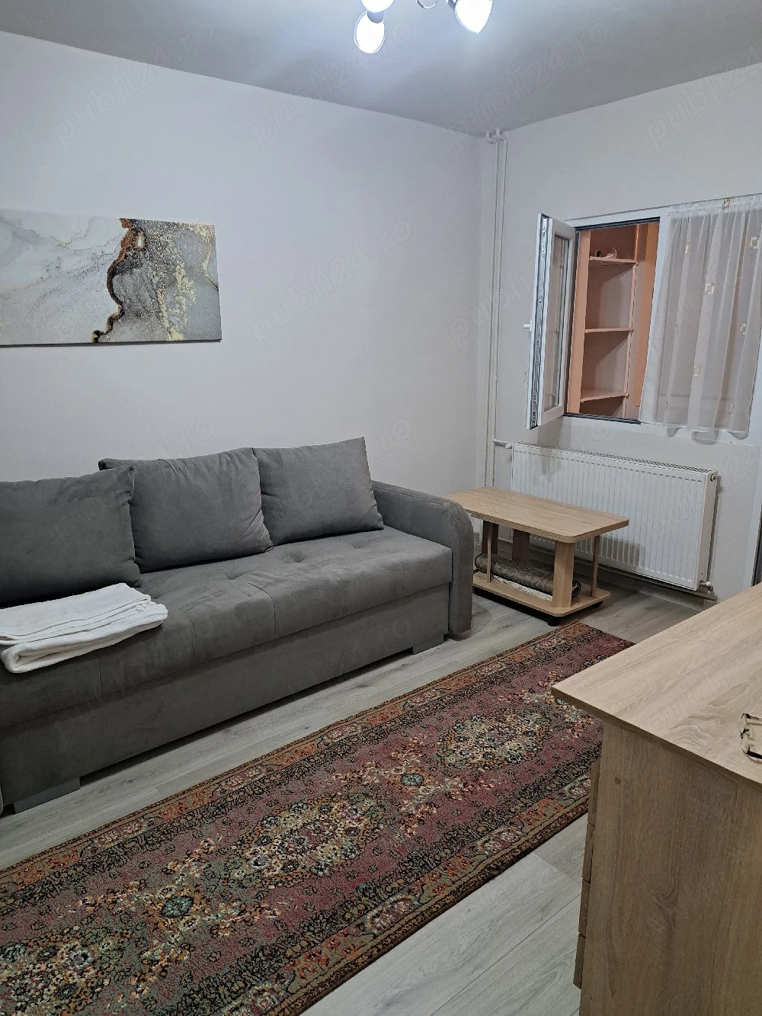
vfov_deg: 71.6
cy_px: 508
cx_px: 381
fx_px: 704
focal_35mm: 24
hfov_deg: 56.8
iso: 320
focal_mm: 5.23
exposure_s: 1/50
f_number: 1.8
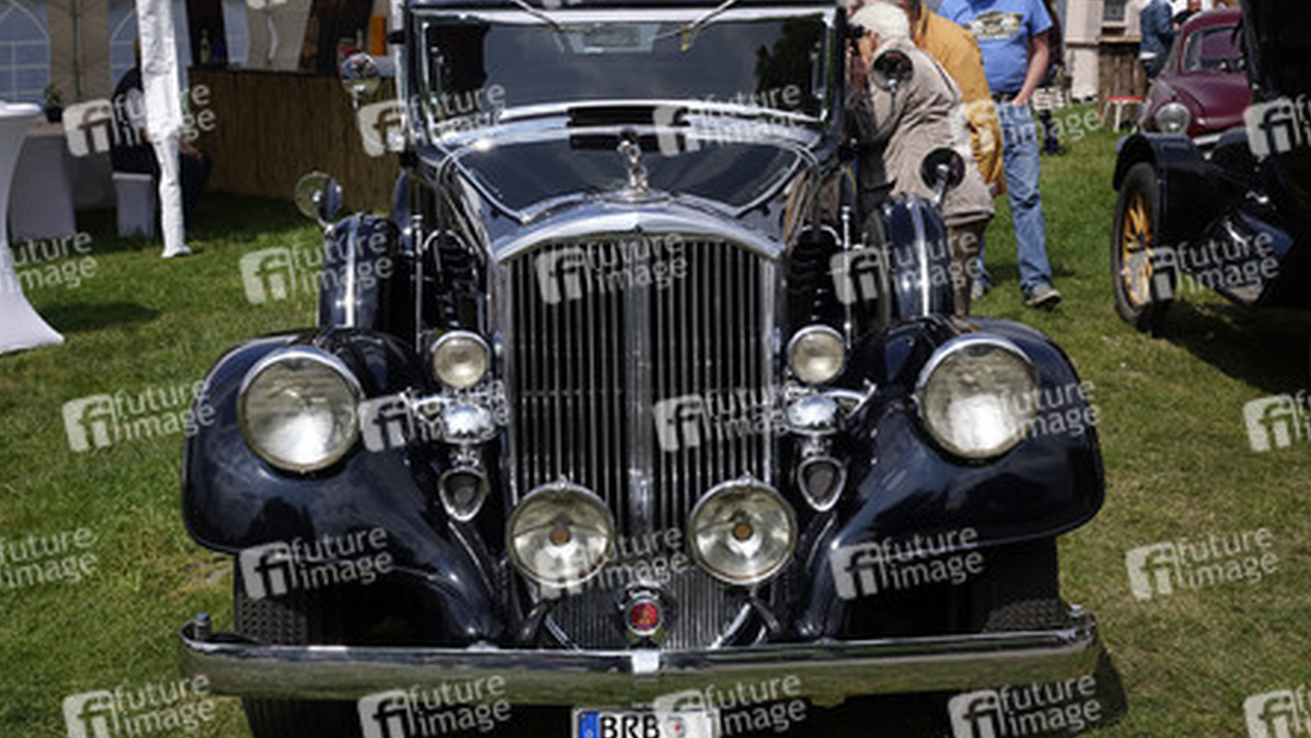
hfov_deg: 40.6
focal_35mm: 51
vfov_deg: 23.5
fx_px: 1773
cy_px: 342
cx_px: 651
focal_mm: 17.48
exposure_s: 1/500
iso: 100
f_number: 6.3
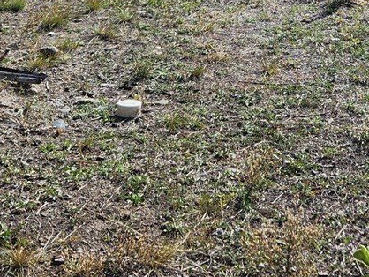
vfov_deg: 15.2
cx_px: 299
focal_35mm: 88
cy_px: -168
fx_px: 939
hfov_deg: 21.9
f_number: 1.8
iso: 20
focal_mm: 5.4
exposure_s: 1/2593
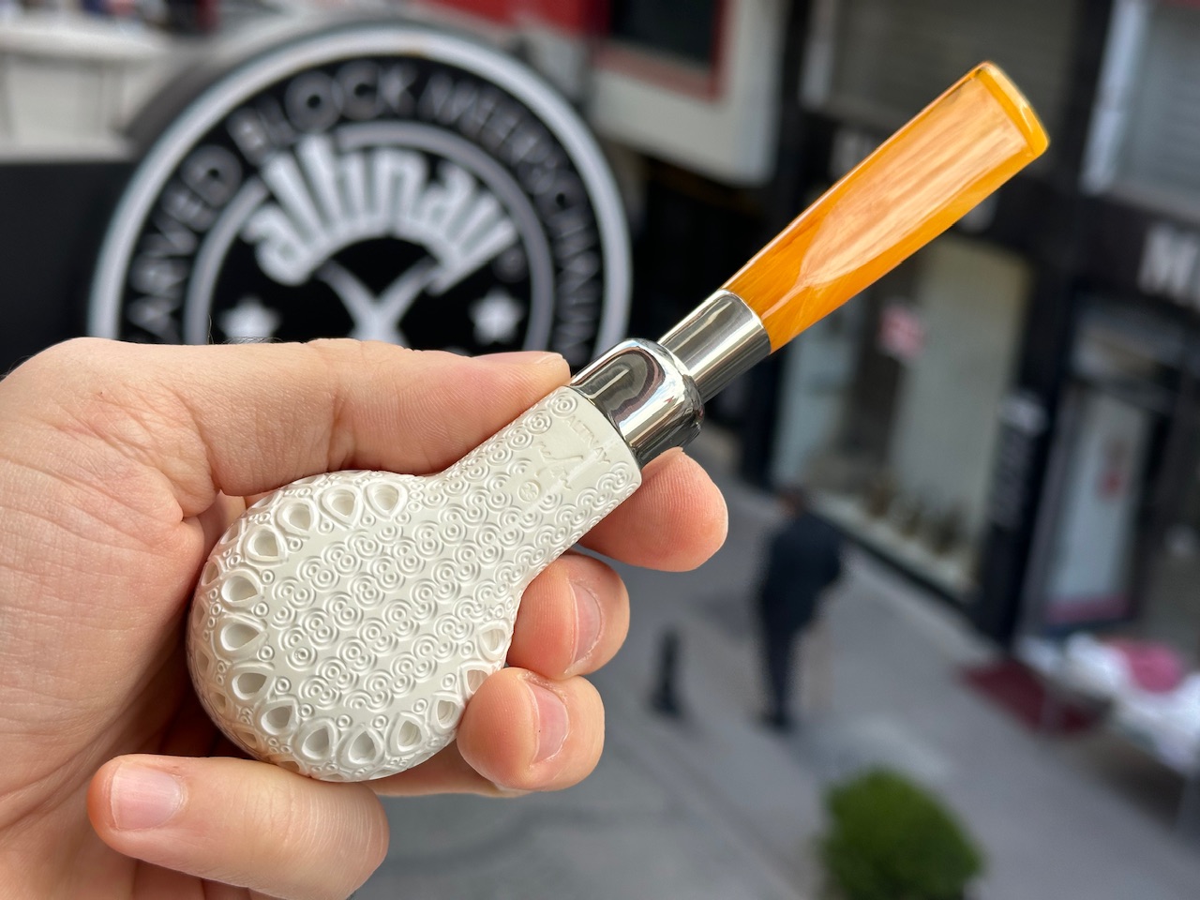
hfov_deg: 39.7
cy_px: 450
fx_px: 1664
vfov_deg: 30.3
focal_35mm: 48
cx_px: 600
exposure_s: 1/456
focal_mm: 6.86
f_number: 1.78
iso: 64
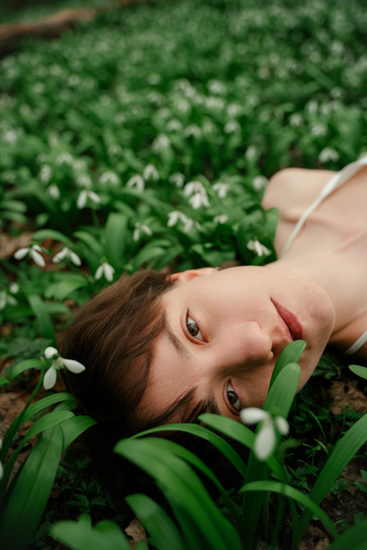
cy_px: 275
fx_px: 504
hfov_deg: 40.0
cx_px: 184
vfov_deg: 57.2
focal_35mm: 33
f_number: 2.8
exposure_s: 1/400
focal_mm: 33
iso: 80
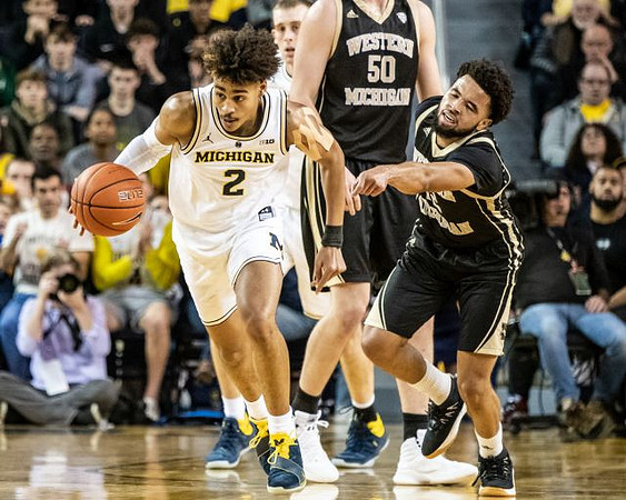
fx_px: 6748
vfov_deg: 4.2
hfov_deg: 5.3
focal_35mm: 364
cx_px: 157
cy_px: 179
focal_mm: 170
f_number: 2.8
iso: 5000
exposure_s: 1/1250
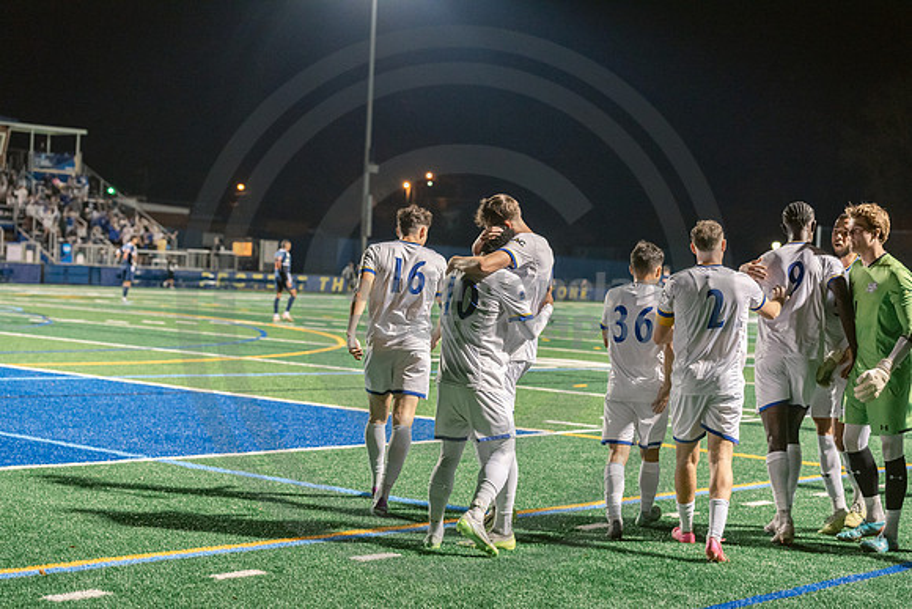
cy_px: 304
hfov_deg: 28.8
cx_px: 456
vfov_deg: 19.5
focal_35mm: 70
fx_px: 1774
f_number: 3.5
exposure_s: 1/320
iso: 2500
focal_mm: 70
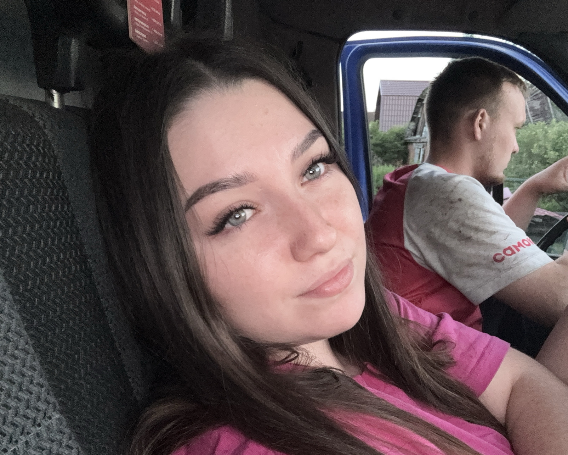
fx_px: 471
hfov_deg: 62.1
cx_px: 310
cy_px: 261
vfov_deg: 51.3
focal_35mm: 28
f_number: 1.9
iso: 160
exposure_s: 1/46
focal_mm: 2.69
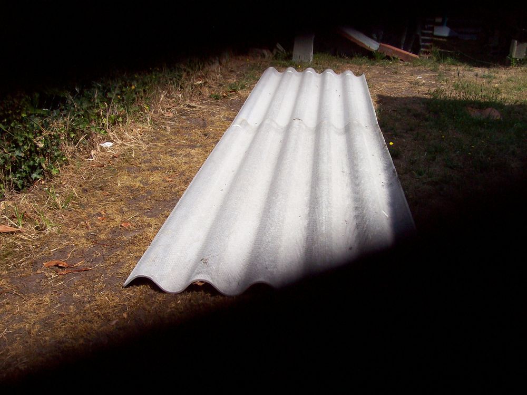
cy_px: 198
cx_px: 264
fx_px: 548
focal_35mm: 36
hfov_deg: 51.4
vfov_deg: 39.6
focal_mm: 6
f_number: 4.8
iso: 80
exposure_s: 1/791
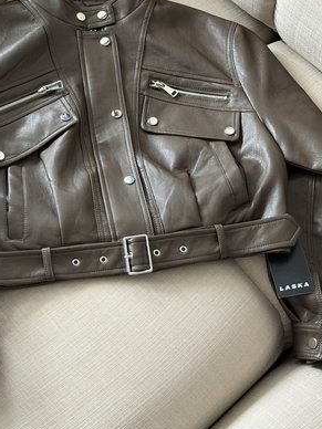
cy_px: 180
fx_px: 819
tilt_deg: -58.8
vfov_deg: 29.3
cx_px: 110
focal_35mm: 66
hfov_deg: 22.2
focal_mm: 6.76
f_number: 1.78
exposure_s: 1/40
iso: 400
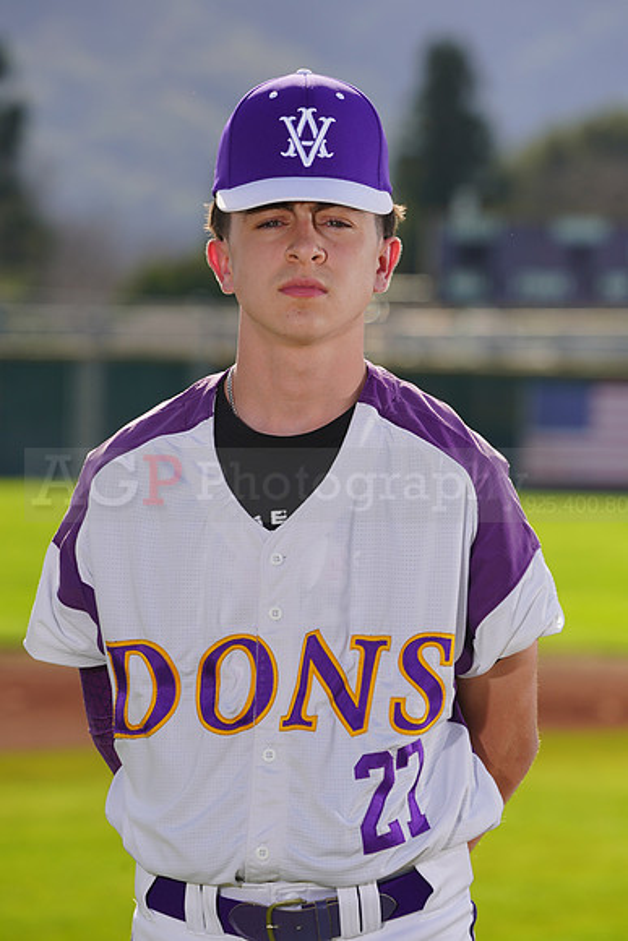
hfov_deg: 5.0
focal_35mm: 274
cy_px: 470
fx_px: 7165
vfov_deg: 7.5
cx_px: 314
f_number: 9
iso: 100
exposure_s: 1/250
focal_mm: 274
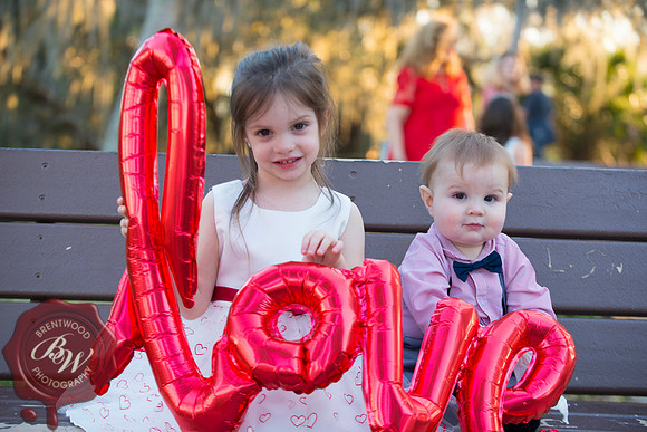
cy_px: 216
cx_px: 324
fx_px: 1258
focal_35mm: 70
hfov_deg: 28.8
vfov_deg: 19.5
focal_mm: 70
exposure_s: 1/125
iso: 200
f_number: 3.5
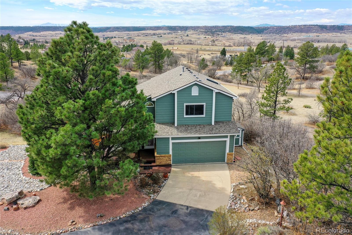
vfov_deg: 46.4
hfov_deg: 65.5
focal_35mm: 28
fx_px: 274
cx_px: 176
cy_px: 118
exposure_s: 1/320
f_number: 5
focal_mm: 10.26
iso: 100
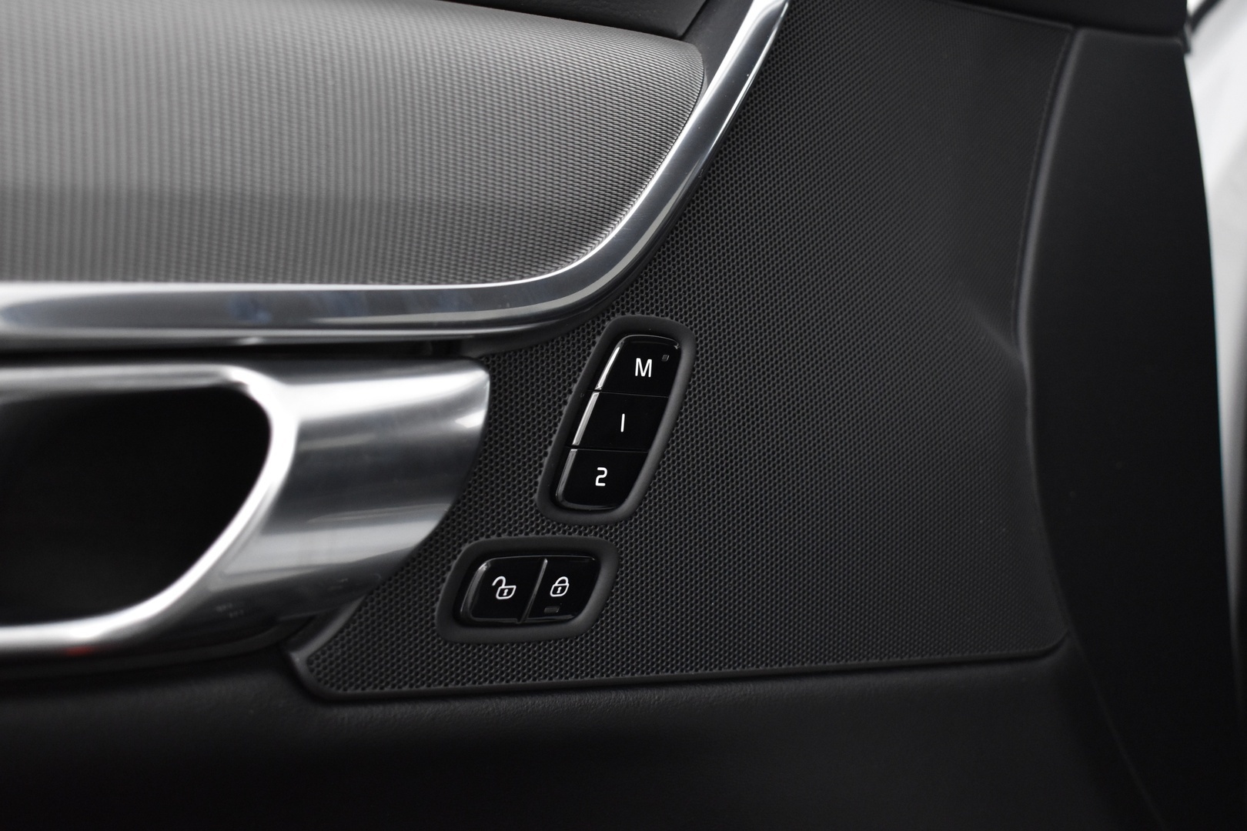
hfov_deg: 51.3
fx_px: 1299
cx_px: 624
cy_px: 416
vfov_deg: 35.5
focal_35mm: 38
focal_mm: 25
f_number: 4
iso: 2000
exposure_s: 1/40
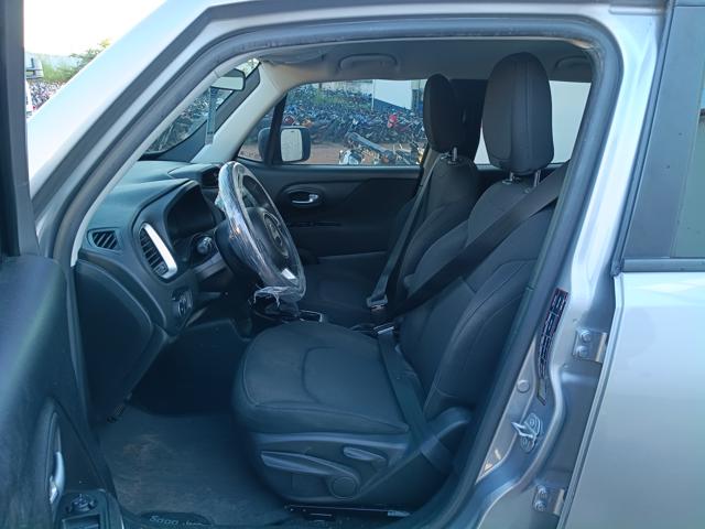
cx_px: 352
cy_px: 264
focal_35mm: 26
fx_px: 530
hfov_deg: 67.3
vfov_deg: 53.1
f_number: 1.8
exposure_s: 1/60.1
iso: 324
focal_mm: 4.81
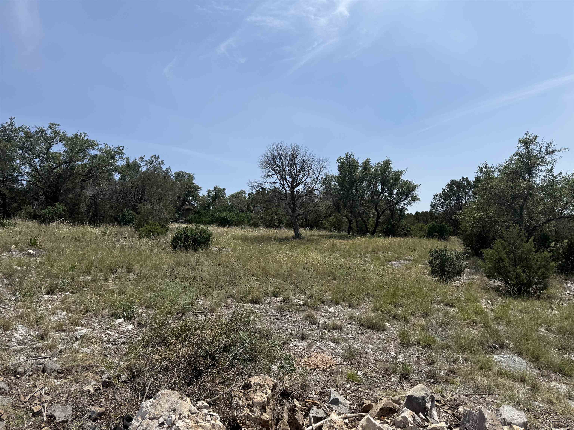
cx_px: 287
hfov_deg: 71.6
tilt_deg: +6.2
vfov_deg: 56.8
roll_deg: +3.4
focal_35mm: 24
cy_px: 215
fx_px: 398
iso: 80
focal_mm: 6.76
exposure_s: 1/6173
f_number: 1.78
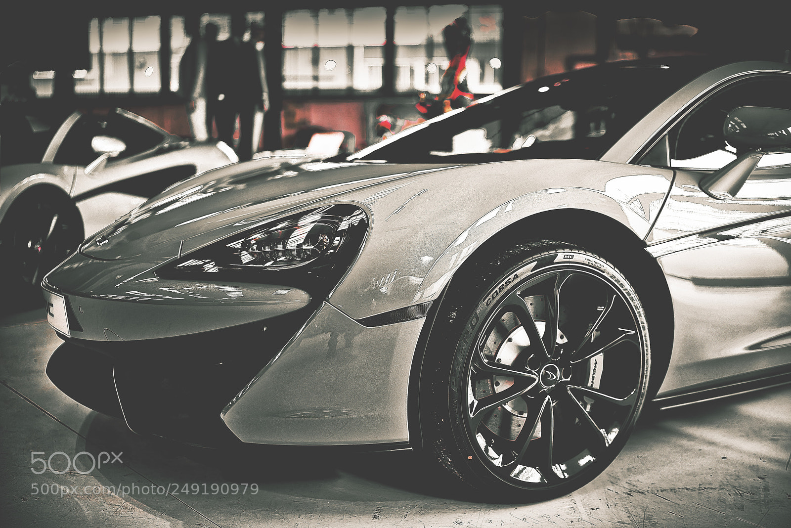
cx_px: 396
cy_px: 264
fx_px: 769
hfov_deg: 54.4
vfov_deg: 37.9
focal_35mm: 35
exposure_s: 1/125
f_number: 1.4
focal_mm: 35
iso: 100
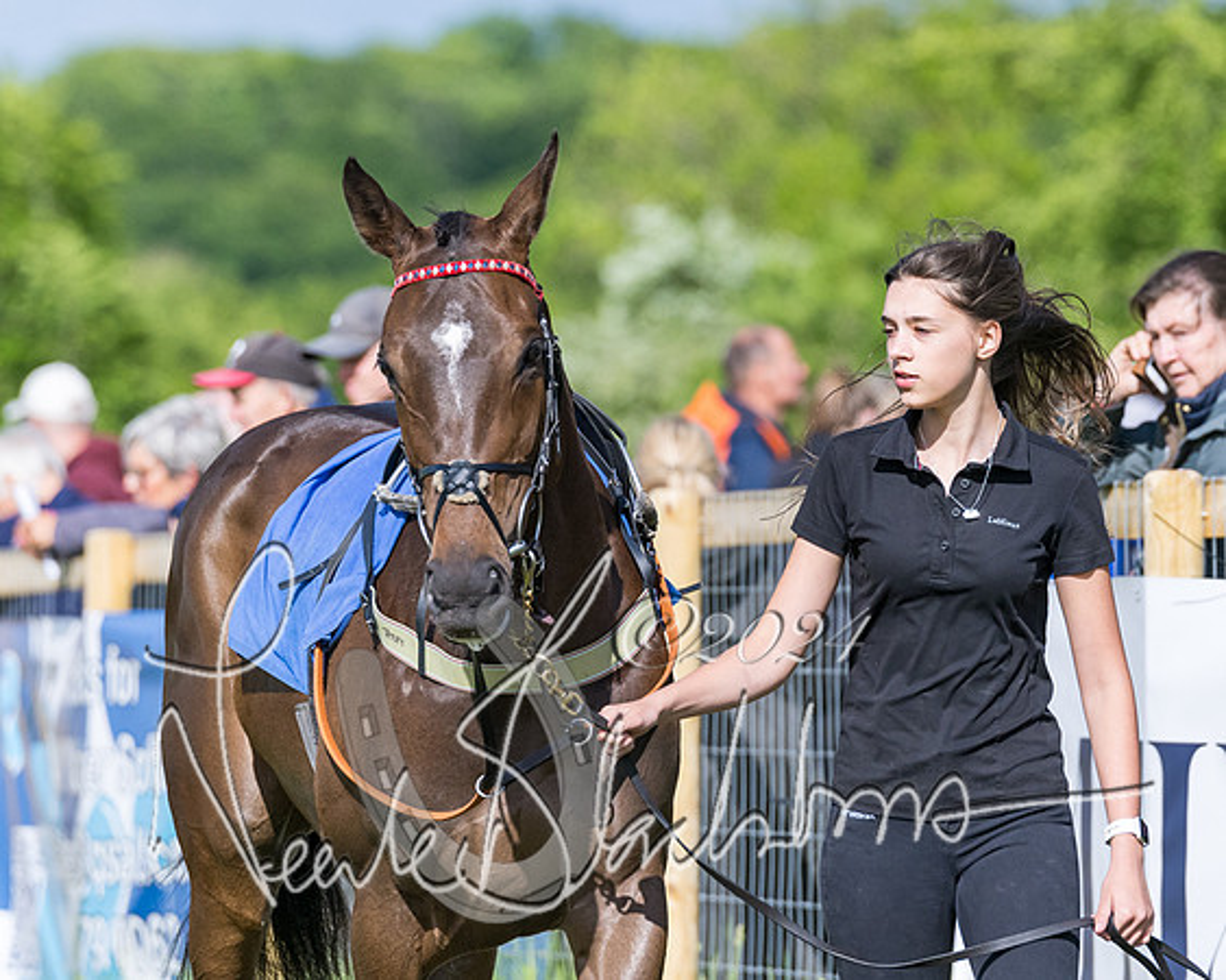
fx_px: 14935
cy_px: 386
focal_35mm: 412
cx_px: 892
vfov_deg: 3.8
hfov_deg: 4.7
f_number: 4
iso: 400
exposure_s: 1/5000
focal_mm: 200
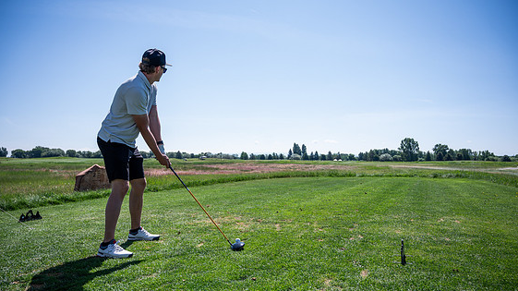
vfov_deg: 44.2
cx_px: 257
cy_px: 164
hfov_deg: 71.9
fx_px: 357
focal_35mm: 26
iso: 160
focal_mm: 24
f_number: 4
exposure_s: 1/1250
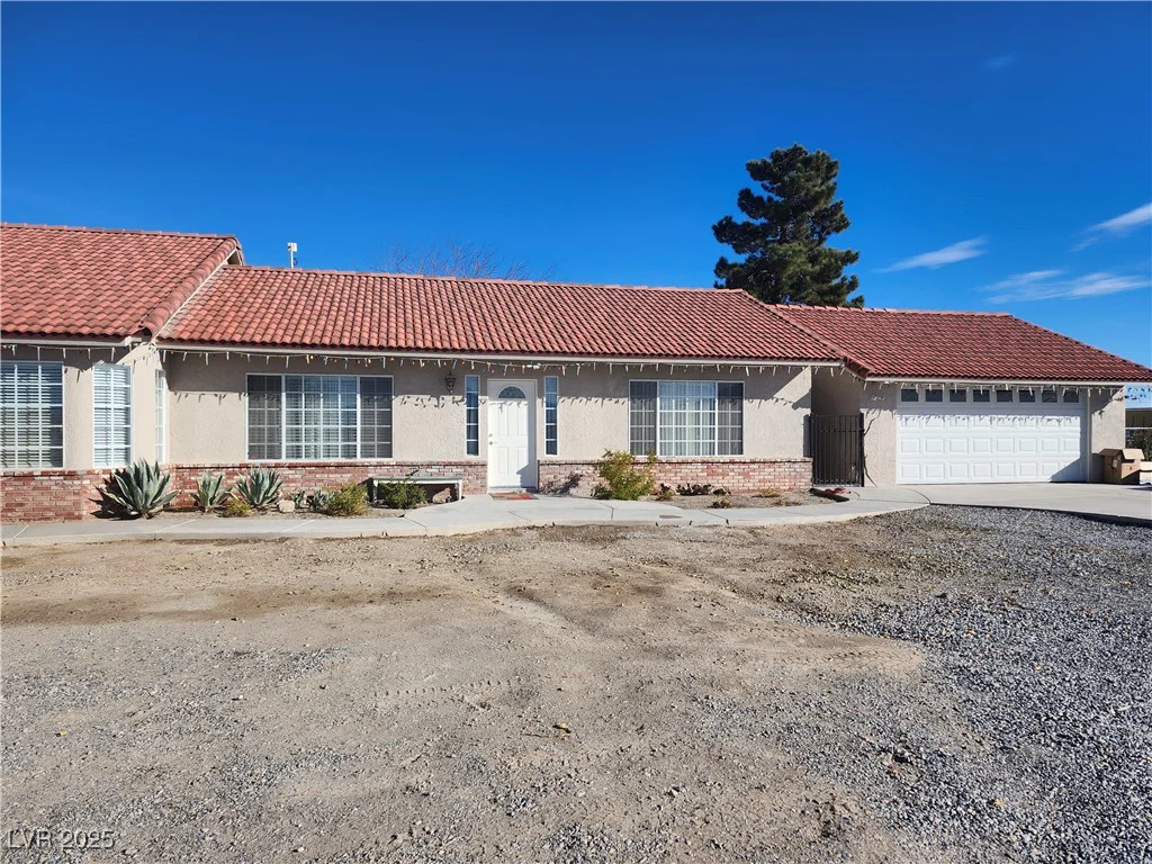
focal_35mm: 23
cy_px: 432
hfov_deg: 73.9
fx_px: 765
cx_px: 576
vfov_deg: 58.9
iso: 25
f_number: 1.8
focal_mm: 5.54
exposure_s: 1/2077
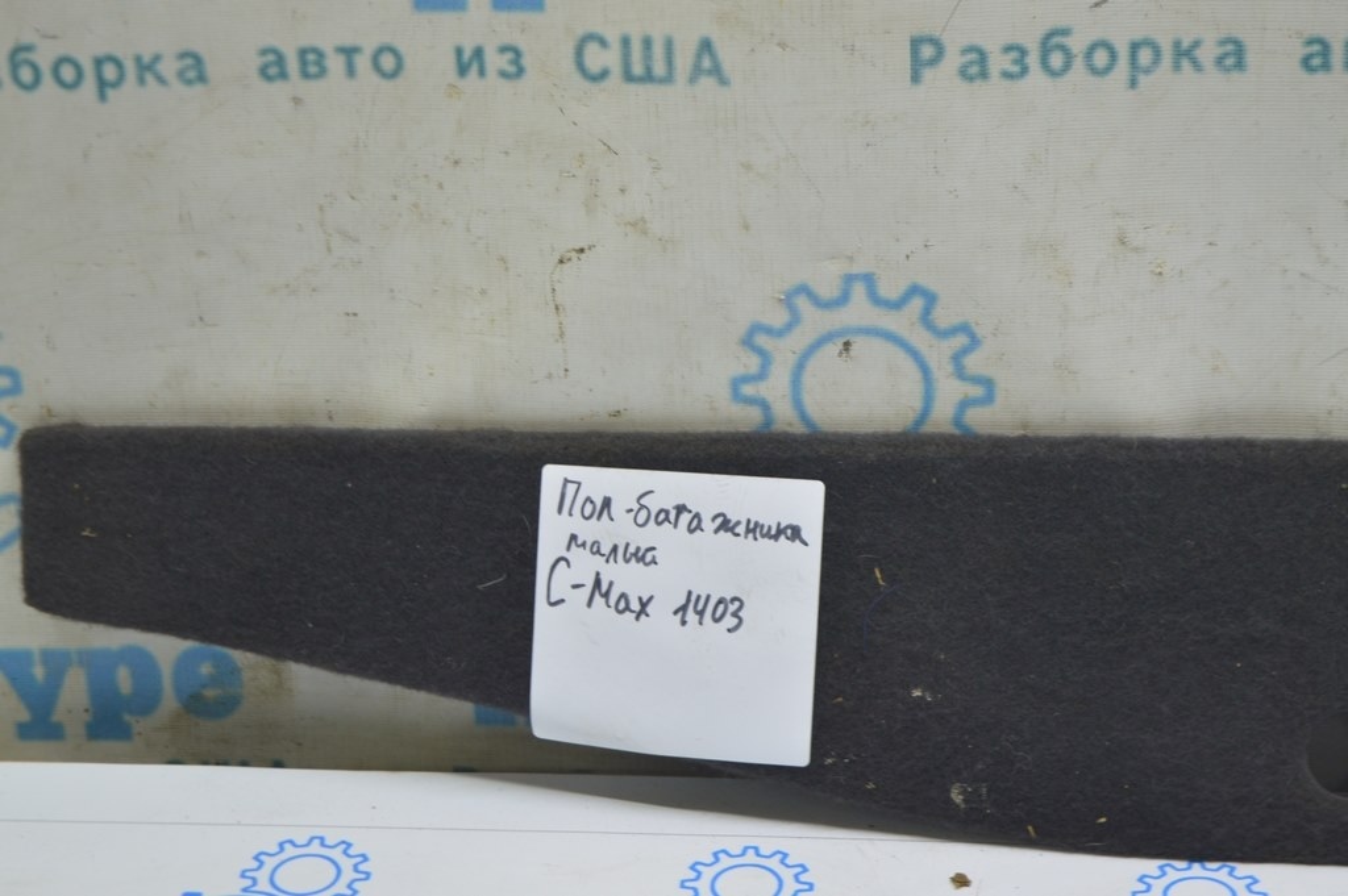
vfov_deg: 16.5
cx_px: 674
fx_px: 3087
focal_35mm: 82
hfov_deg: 24.6
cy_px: 448
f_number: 5.6
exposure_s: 1/20
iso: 400
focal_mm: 55
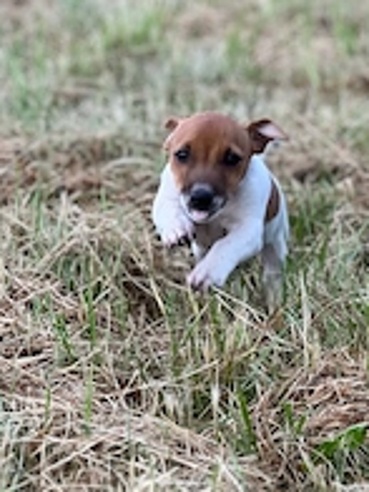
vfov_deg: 12.6
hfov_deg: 9.4
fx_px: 2231
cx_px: 291
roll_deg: -0.9
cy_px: 289
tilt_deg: -11.3
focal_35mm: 157
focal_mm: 9
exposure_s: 1/121
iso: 32
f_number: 2.8
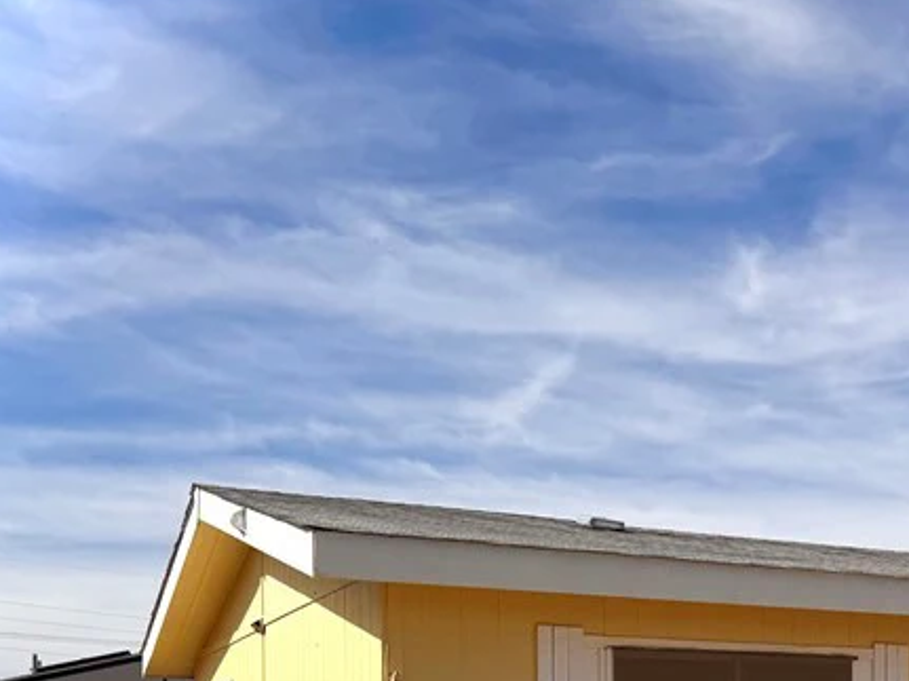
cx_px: 860
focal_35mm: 57
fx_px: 1496
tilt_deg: -0.1
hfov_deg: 31.8
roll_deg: +0.5
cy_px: 793
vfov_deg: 23.6
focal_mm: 6.76
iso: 80
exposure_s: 1/10417
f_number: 1.78
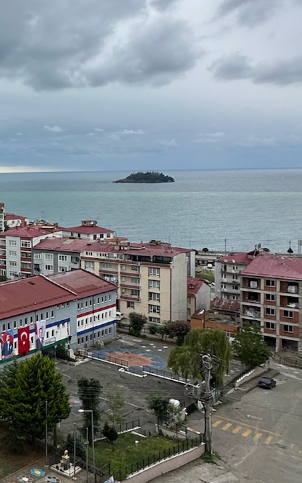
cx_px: -123
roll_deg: +0.2
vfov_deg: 46.9
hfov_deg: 25.0
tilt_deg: -1.5
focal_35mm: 42
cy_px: 191
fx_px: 554
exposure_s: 1/523
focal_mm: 2.22
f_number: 2.2
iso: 40
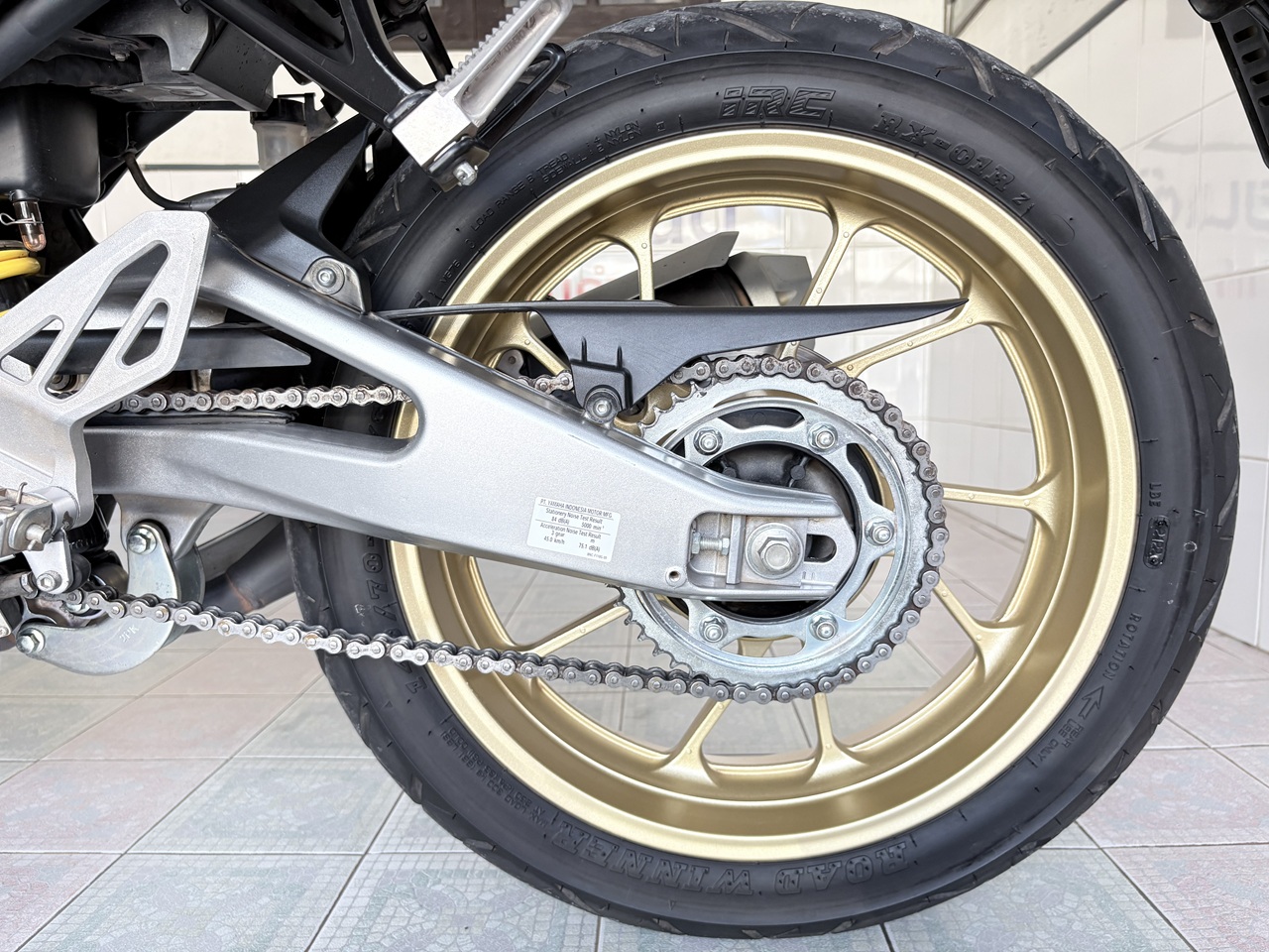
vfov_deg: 53.1
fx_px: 953
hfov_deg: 67.3
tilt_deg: -5.6
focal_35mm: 26
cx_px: 634
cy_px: 476
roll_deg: +1.1
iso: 125
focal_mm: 5.96
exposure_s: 1/122
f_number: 1.6
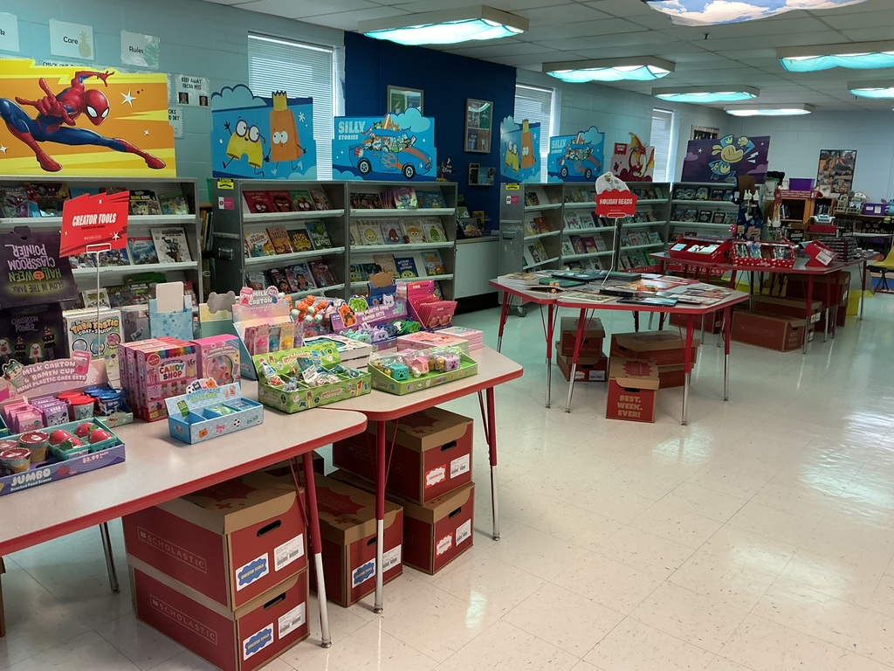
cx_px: 447
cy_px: 336
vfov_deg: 48.2
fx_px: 749
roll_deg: -1.9
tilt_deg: -12.2
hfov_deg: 61.7
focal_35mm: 29
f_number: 1.8
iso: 80
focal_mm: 3
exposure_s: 1/60
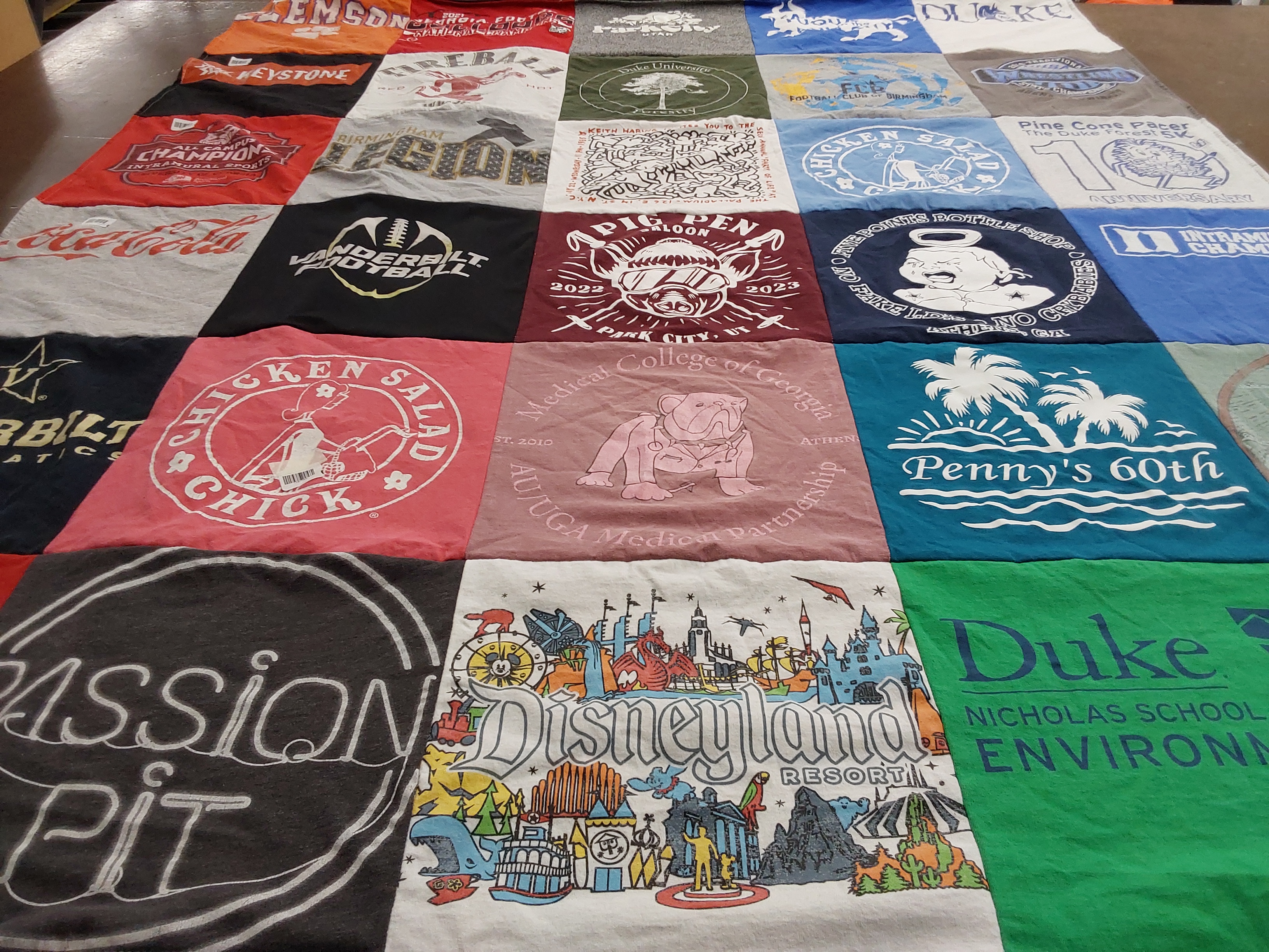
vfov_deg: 49.7
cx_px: 634
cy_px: 476
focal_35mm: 28
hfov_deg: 63.4
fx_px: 1026
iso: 100
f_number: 1.9
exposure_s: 1/60
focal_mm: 2.91
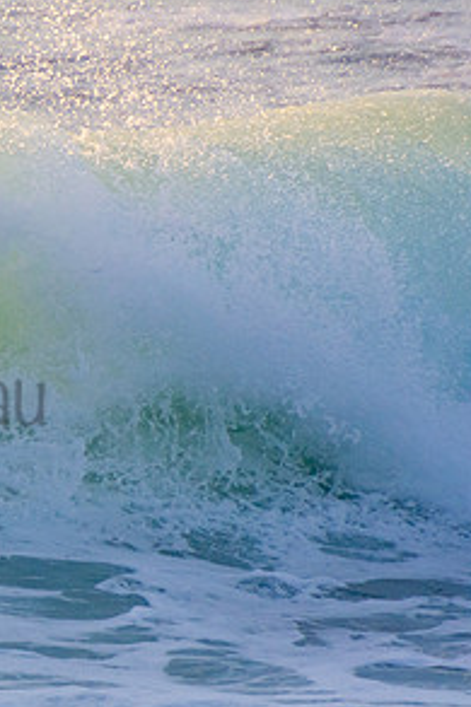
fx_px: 24185
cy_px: 370
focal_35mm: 1231
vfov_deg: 1.7
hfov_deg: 1.1
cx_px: -210
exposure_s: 1/1000
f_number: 5.6
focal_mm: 400
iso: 500
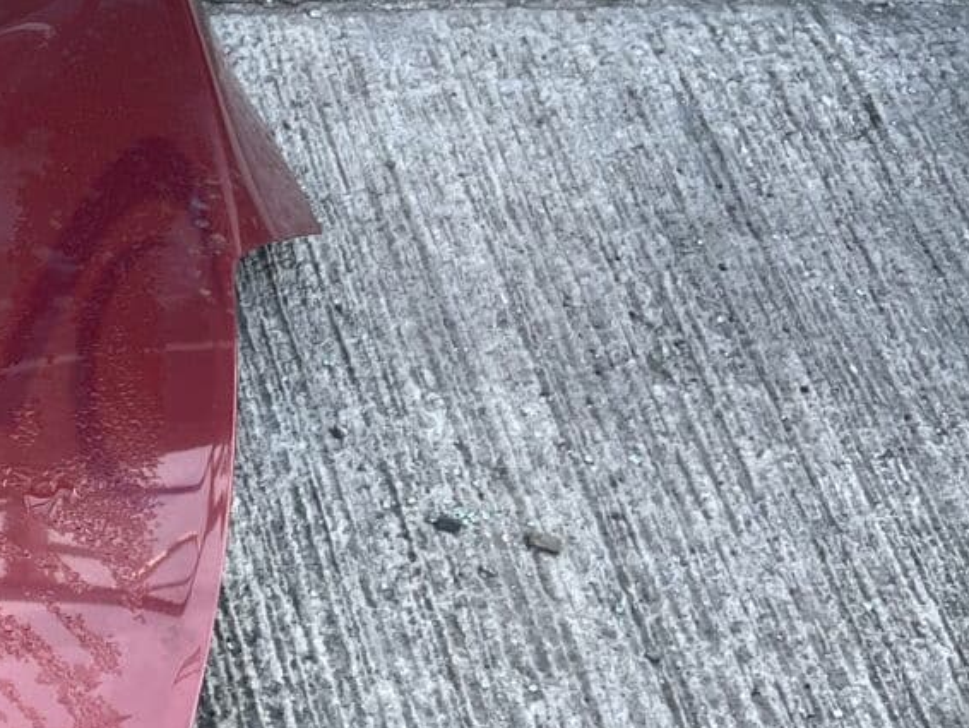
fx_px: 2632
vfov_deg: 15.6
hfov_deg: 17.4
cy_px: 600
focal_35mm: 94
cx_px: -719
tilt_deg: -52.4
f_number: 1.6
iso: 32
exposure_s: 1/143
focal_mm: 5.1
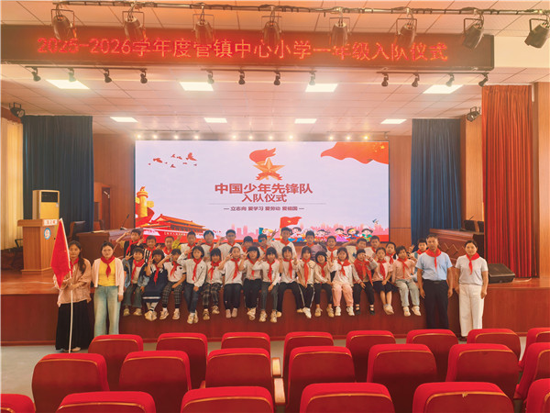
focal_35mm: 24
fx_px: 381
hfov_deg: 71.6
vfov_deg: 56.8
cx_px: 275
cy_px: 206
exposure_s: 1/100
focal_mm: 8.5
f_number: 4
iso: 250
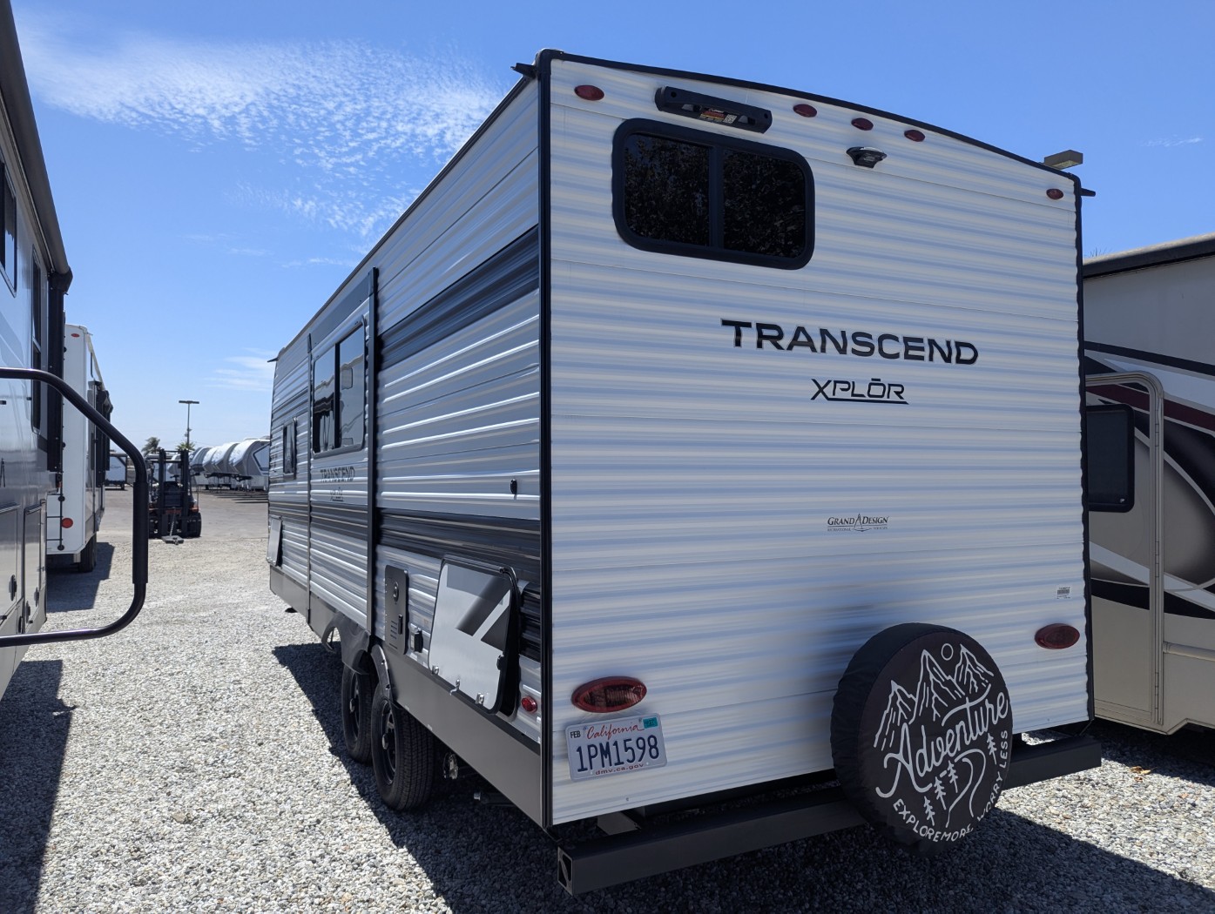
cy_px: 457
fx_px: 843
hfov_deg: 71.5
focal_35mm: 24
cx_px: 608
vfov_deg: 56.9
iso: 48
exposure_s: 1/1887
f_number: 1.85
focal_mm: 6.81
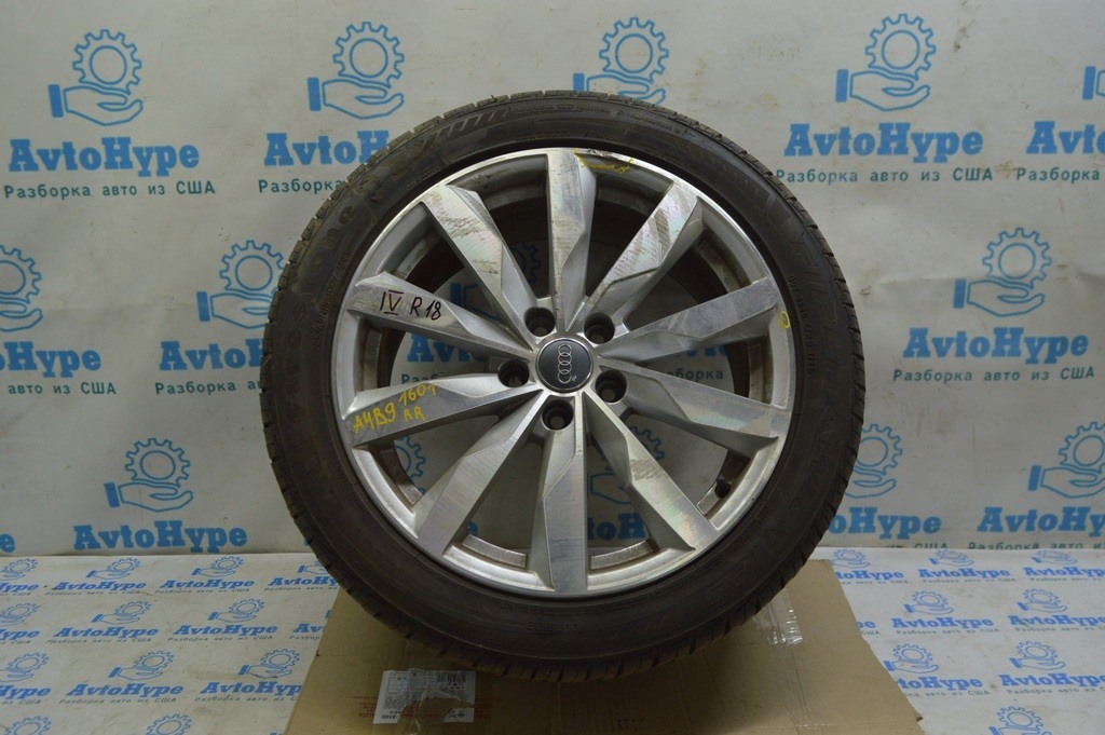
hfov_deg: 62.0
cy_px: 368
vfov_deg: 43.5
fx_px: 920
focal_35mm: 30
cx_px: 552
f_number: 5.6
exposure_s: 1/40
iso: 400
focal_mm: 20
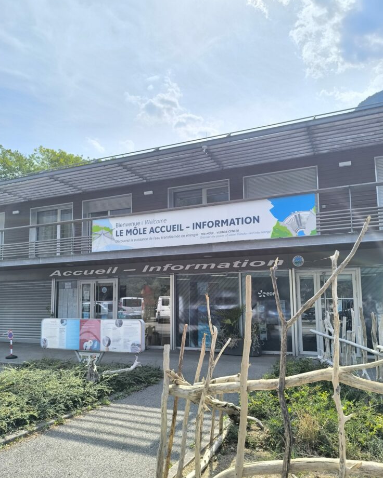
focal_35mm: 25
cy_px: 260
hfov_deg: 56.8
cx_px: 196
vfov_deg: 68.0
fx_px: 354
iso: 50
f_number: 1.65
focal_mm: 6.14
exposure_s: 1/702
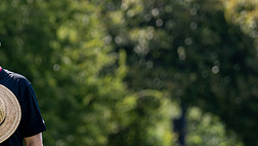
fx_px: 2621
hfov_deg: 5.6
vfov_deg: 3.2
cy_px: 137
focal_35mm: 383
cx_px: -29
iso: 160
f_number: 2.8
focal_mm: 120
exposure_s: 1/1600
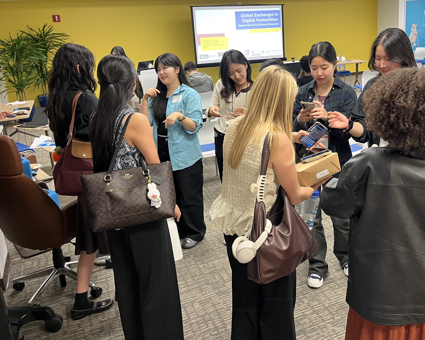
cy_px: 139
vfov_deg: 43.2
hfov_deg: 52.2
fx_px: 428
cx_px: 270
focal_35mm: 34
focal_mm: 5.1
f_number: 1.6
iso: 125
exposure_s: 1/60
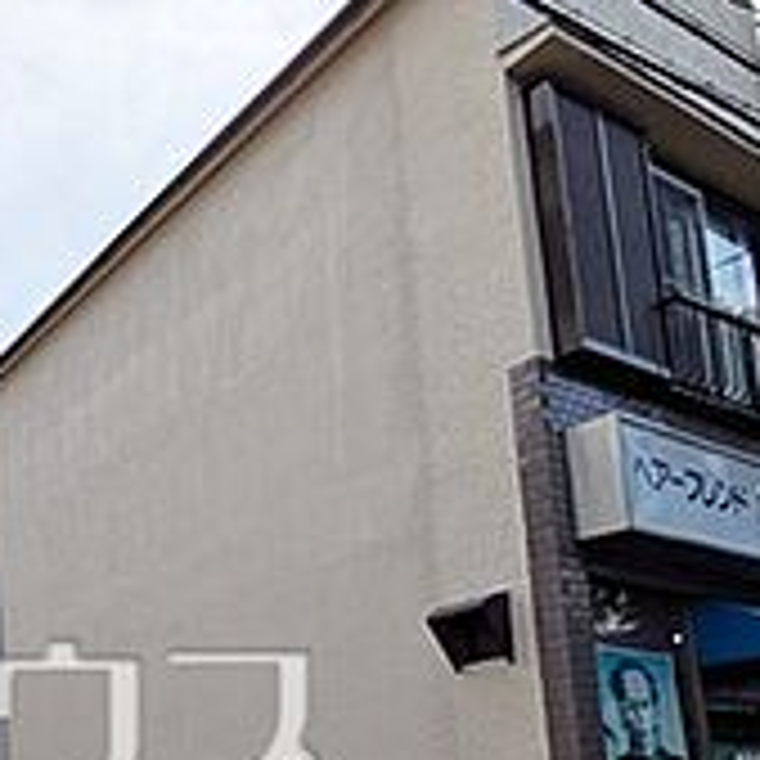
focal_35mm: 44
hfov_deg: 32.2
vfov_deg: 35.5
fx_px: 1093
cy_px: 720
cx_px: -139
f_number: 2.2
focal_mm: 1.83
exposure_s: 1/3436
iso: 49
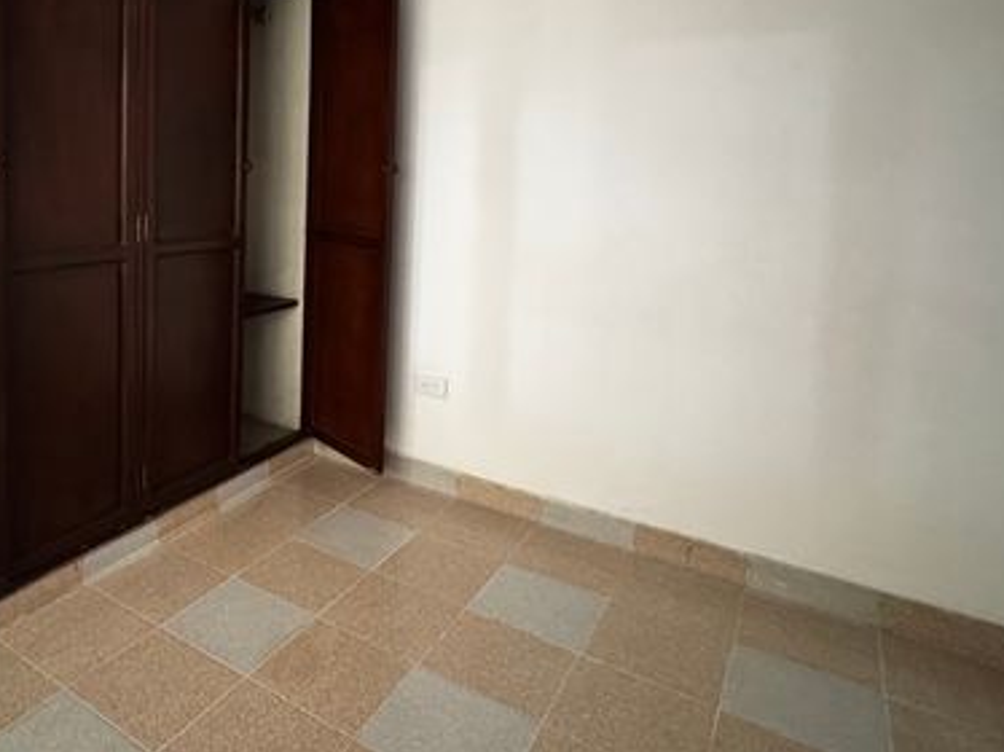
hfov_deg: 65.6
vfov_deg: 53.3
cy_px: 226
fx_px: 725
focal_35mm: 25
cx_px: 264
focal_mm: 2.22
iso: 1250
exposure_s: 1/44
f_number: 2.2
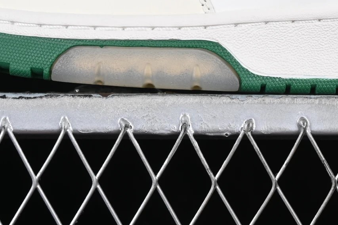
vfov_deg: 6.0
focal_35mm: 225
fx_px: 2113
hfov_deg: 9.1
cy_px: -106
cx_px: 254
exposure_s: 1/80
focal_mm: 50
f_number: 8
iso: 160
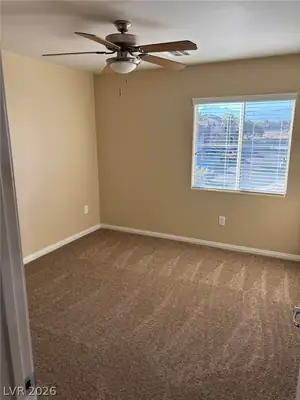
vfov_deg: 67.3
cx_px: 150
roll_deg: -0.8
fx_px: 300
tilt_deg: -11.4
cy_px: 200
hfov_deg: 53.1
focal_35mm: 26
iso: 64
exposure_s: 1/164
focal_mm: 5.96
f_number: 1.6
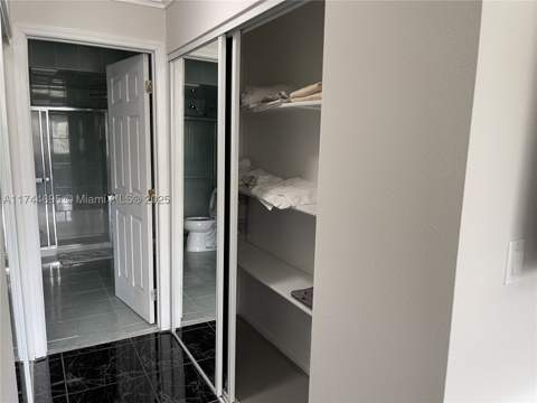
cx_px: 268
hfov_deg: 69.4
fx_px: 388
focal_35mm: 25
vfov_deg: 54.9
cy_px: 202
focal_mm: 5.1
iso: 80
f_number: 1.6
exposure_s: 1/60
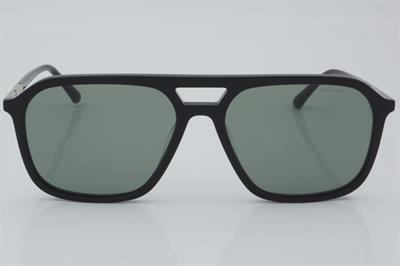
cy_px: 133
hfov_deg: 24.6
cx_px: 200
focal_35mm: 82
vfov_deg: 16.5
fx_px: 916
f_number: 32
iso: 100
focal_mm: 55
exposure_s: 1/3
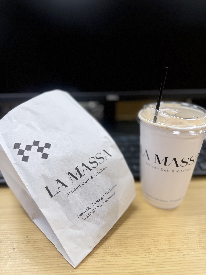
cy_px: 138
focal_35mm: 24
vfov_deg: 71.6
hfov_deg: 56.8
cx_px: 103
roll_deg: +0.2
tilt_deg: -23.9
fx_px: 190
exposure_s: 1/100
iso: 64
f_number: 1.78
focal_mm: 6.76
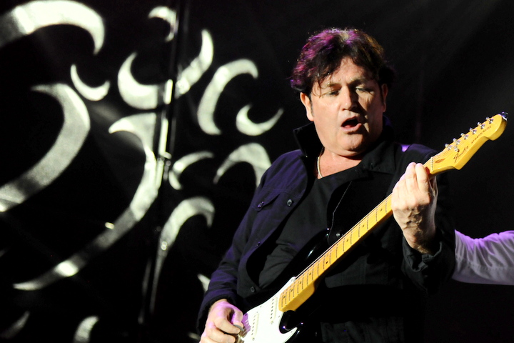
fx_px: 928
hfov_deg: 31.0
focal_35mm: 65
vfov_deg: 20.9
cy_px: 172
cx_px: 257
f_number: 4
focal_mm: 65
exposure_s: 1/250
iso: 1600
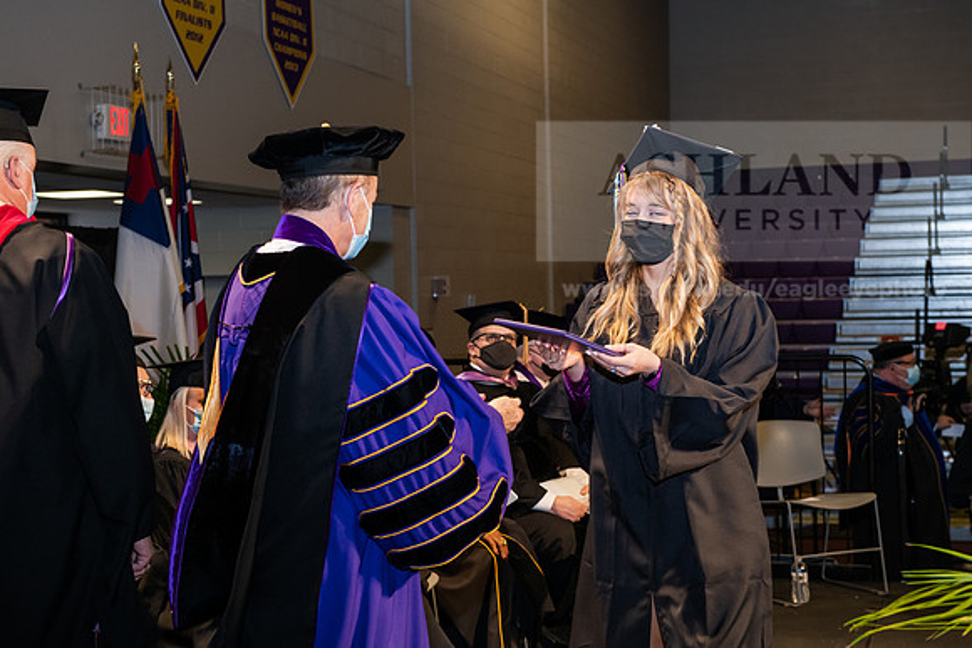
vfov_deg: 21.9
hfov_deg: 32.4
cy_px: 324
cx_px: 486
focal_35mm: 62
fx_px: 1674
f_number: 6.3
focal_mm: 62
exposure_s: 1/200
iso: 1600
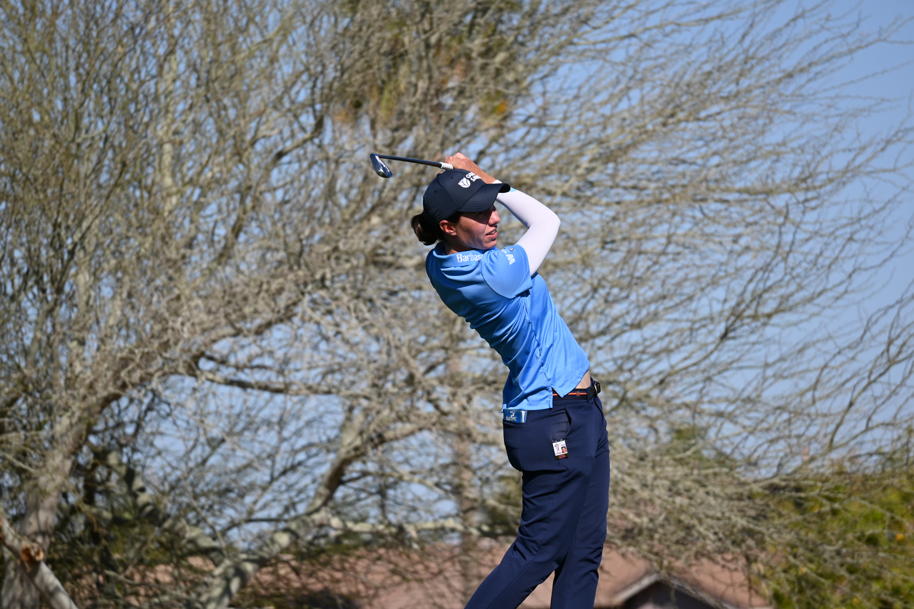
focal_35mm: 375
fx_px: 9520
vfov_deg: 3.7
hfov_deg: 5.5
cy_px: 304
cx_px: 457
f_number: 7.1
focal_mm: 250
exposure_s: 1/800
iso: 100
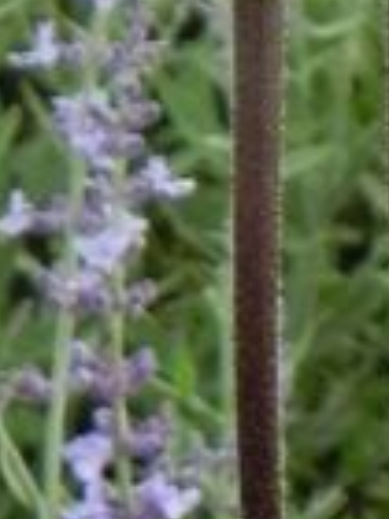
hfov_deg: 2.7
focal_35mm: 541
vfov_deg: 3.7
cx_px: 7
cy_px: 397
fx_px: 8106
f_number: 4.5
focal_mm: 16.9
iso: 160
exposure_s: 1/25
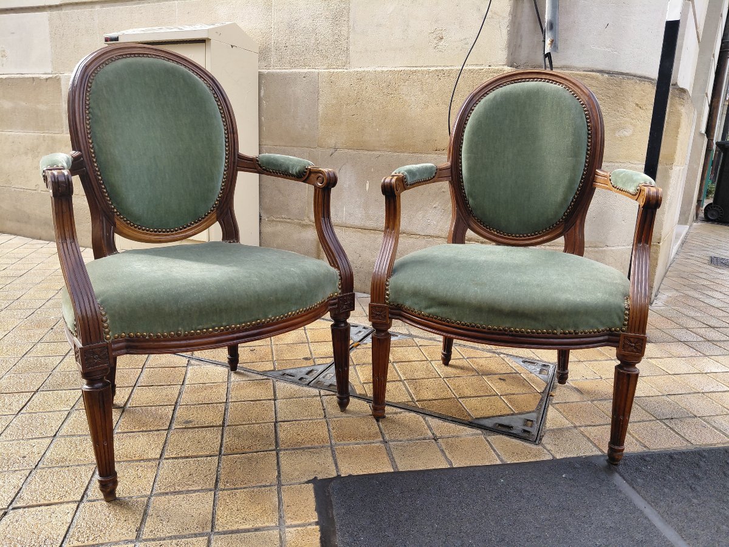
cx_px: 364
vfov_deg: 54.9
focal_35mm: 25
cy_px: 274
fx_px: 526
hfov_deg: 69.4
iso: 50
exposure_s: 1/292
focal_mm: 4.69
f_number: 1.8
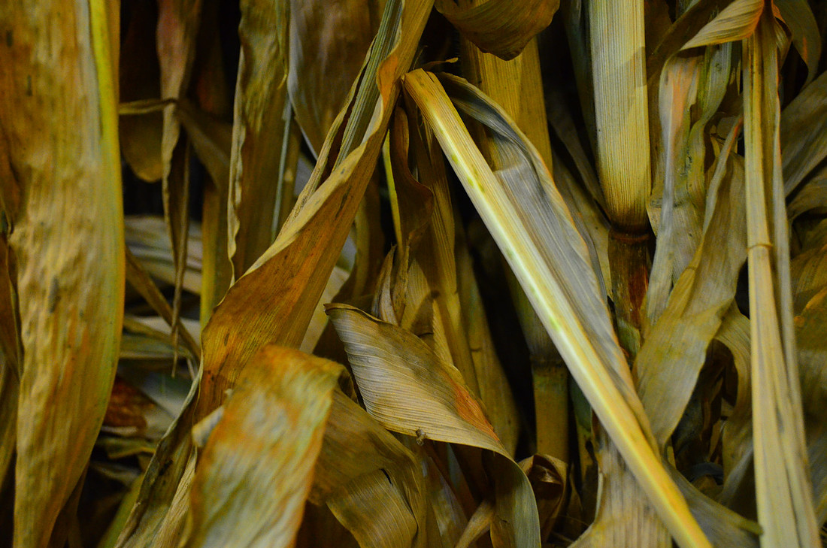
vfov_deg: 28.0
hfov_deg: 41.2
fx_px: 1101
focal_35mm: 48
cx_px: 414
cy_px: 274
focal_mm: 32
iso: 2500
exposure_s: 1/30
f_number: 4.8
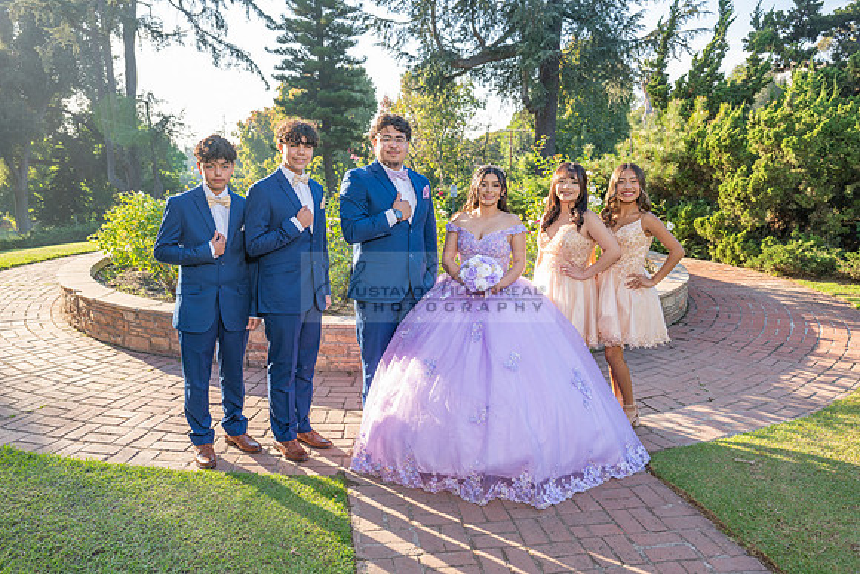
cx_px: 430
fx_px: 669
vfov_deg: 46.4
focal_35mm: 28
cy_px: 287
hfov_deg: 65.5
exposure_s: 1/200
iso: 200
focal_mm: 28
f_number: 5
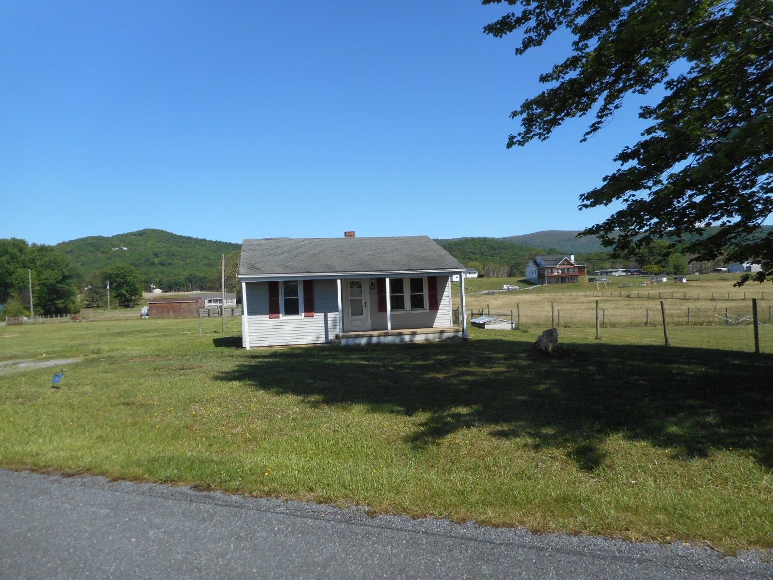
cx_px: 386
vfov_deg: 54.9
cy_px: 290
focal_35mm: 25
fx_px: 558
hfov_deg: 69.4
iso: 80
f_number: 3.7
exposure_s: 1/800
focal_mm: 4.5
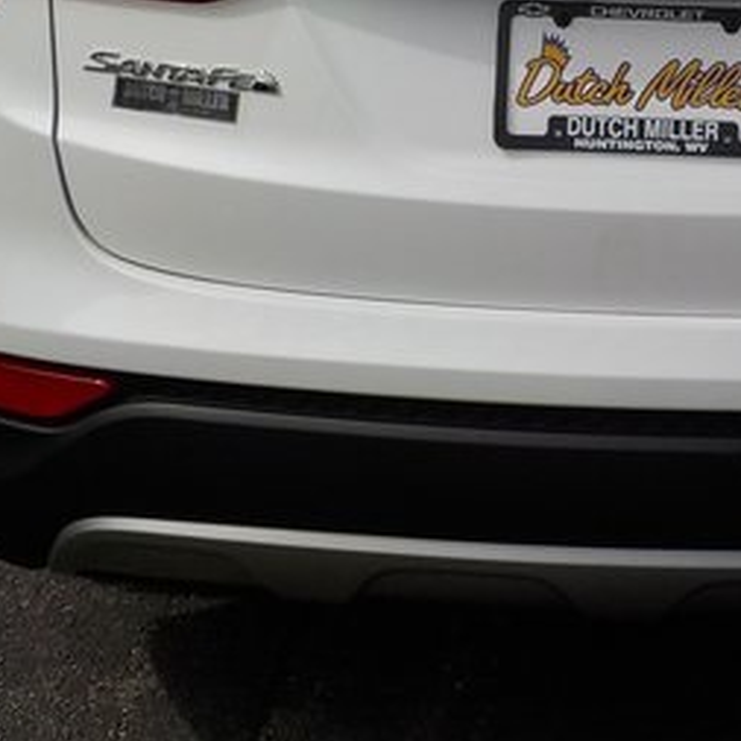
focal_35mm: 67
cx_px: 685
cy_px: 41
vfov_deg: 24.8
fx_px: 1623
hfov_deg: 24.9
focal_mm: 4.1
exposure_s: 1/2000
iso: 125
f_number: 3.3
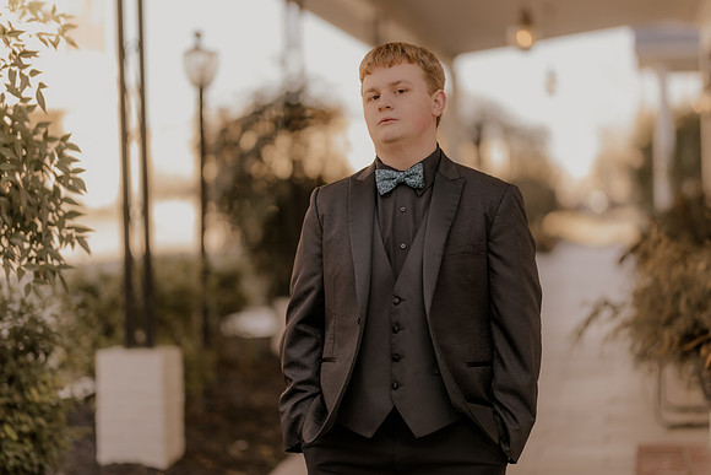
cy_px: 238
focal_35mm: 85
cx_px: 356
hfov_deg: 23.9
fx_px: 1679
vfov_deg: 16.1
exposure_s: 1/1250
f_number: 1.4
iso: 200
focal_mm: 85
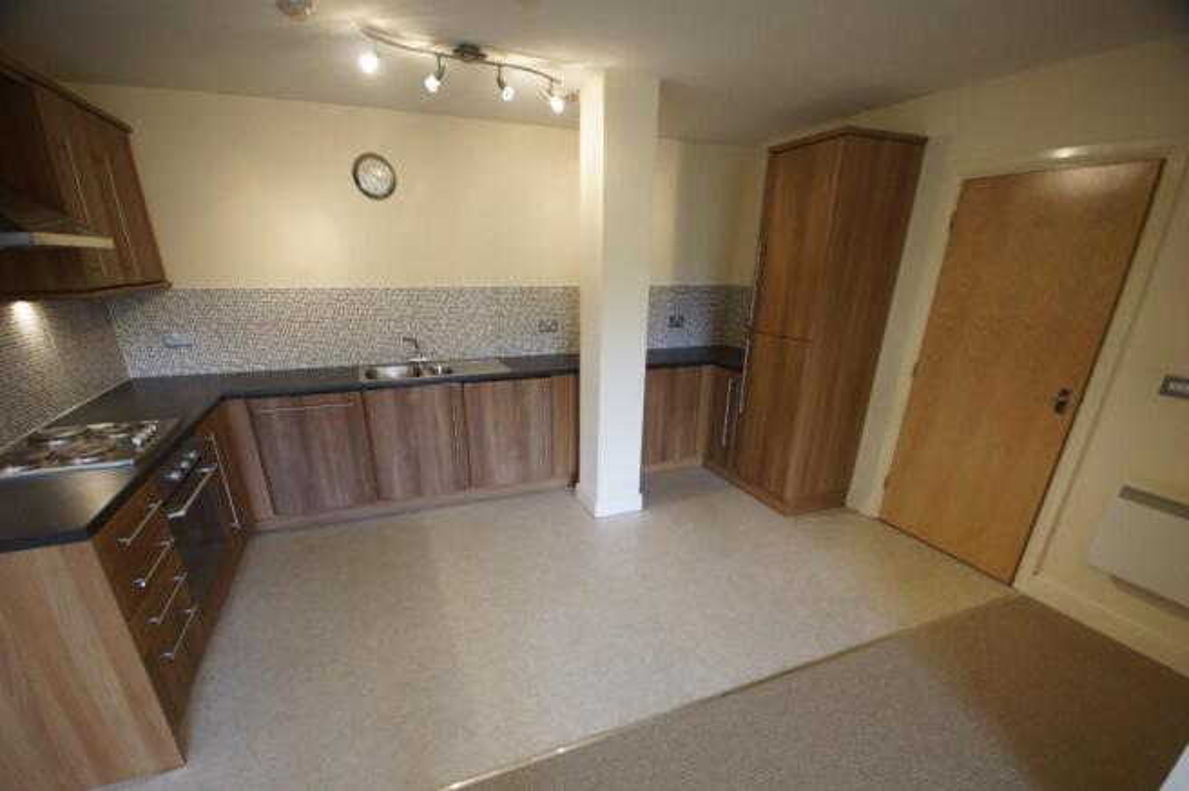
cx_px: 594
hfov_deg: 100.4
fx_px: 495
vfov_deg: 77.2
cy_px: 396
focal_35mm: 15
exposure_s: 1/30
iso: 800
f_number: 4
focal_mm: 10
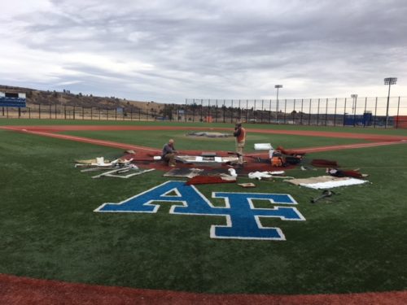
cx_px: 204
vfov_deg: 48.2
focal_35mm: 29
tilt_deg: -4.6
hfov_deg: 61.7
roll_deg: -1.4
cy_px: 152
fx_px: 341
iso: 25
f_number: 2.2
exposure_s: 1/553
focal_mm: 4.15
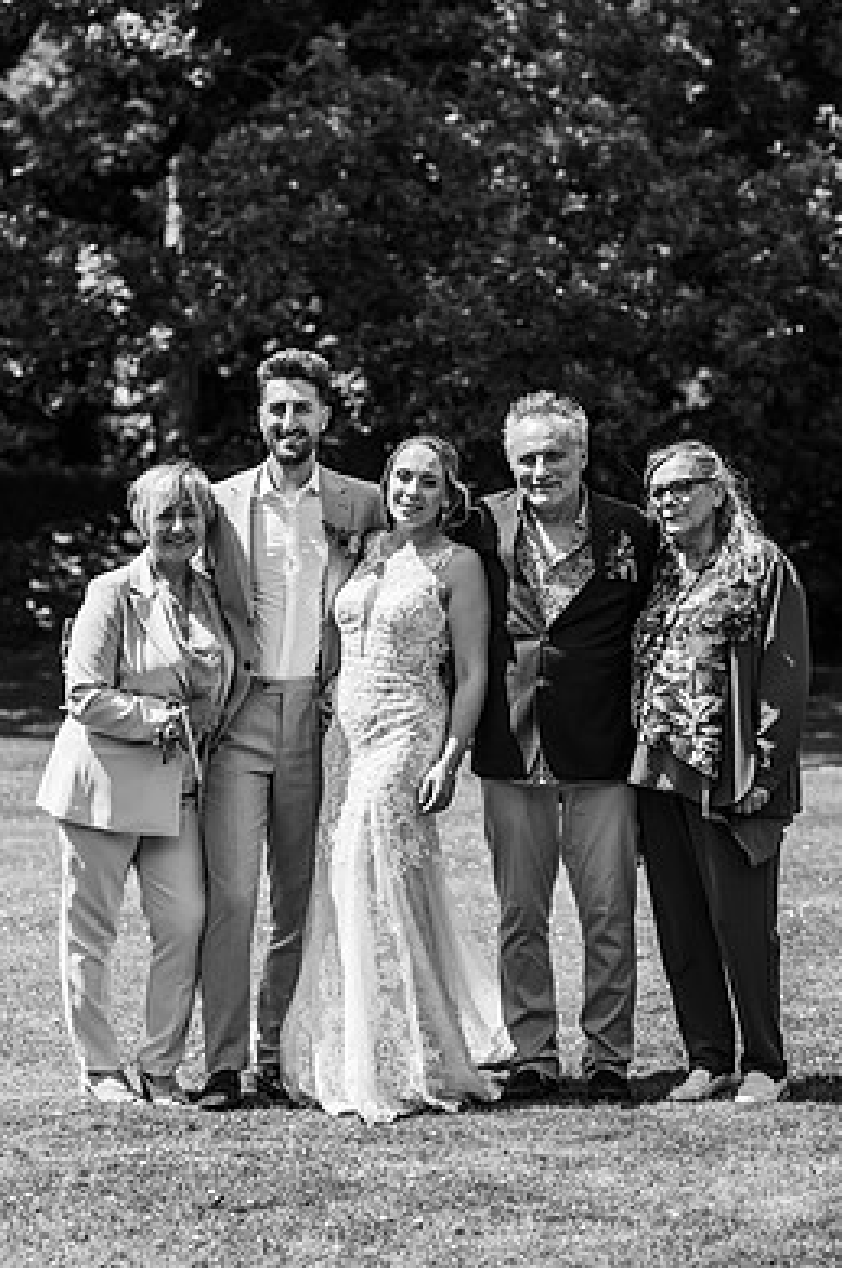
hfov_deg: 13.9
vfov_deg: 20.8
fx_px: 3447
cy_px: 637
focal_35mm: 98
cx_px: 421
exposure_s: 1/1600
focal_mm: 85
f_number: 3.2
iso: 100
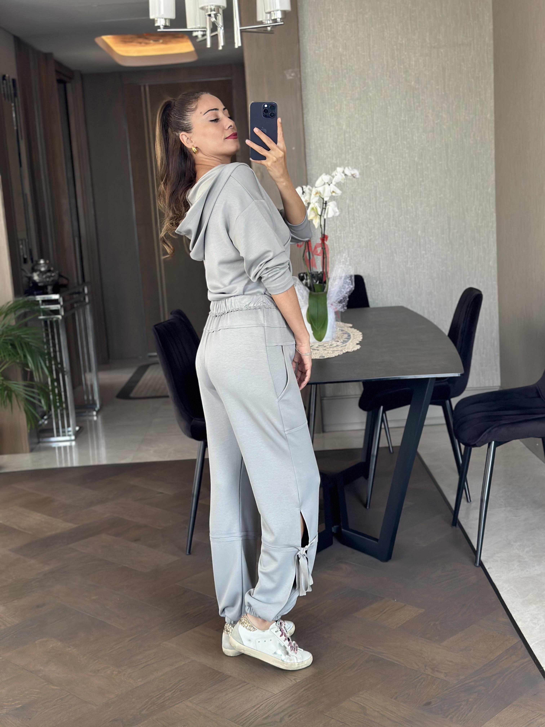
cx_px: 272
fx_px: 1008
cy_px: 364
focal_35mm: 48
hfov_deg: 30.3
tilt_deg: -19.0
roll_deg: +2.9
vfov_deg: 39.7
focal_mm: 6.86
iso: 125
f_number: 1.78
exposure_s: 1/80
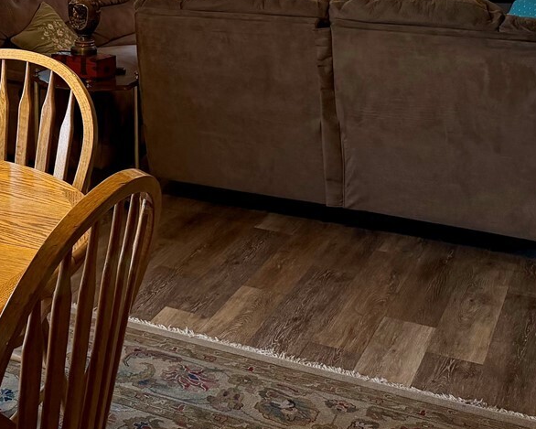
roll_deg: +1.5
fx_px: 1015
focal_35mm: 64
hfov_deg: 27.2
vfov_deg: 22.4
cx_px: -51
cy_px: -49
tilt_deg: -3.8
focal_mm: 6.76
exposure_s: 1/120
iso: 250
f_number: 1.78
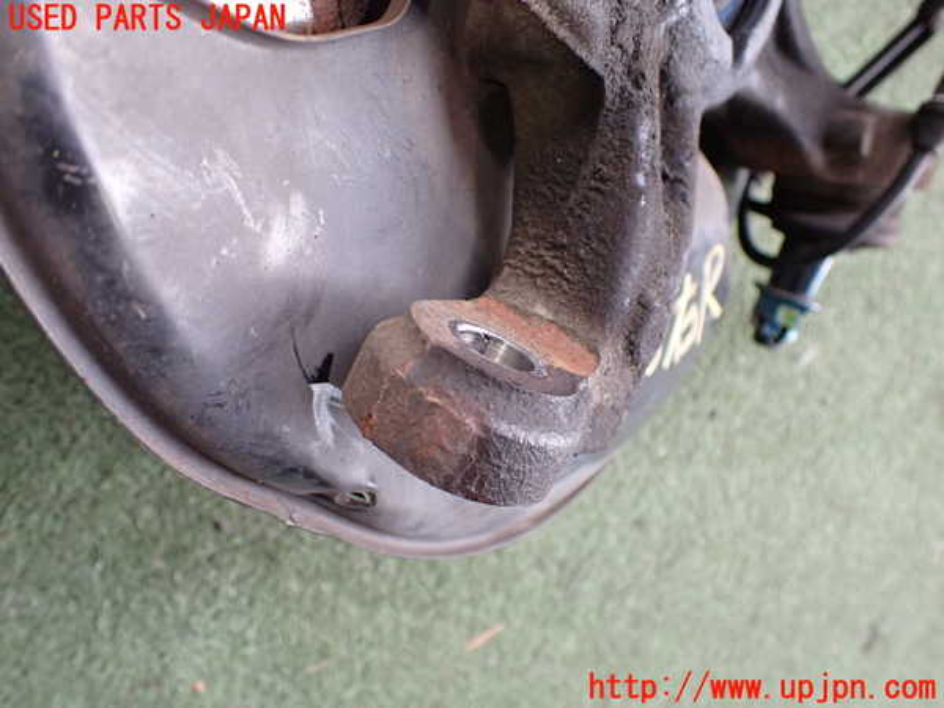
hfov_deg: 60.0
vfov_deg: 46.8
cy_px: 354
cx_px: 472
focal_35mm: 30
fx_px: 818
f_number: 2.3
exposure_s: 1/125
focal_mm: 5.4
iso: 250
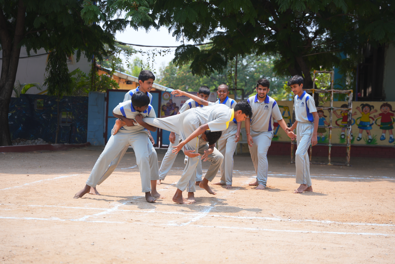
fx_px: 635
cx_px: 198
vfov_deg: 23.4
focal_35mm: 58
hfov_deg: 34.5
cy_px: 132
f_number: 2.8
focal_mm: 57.9
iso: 160
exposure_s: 1/1600
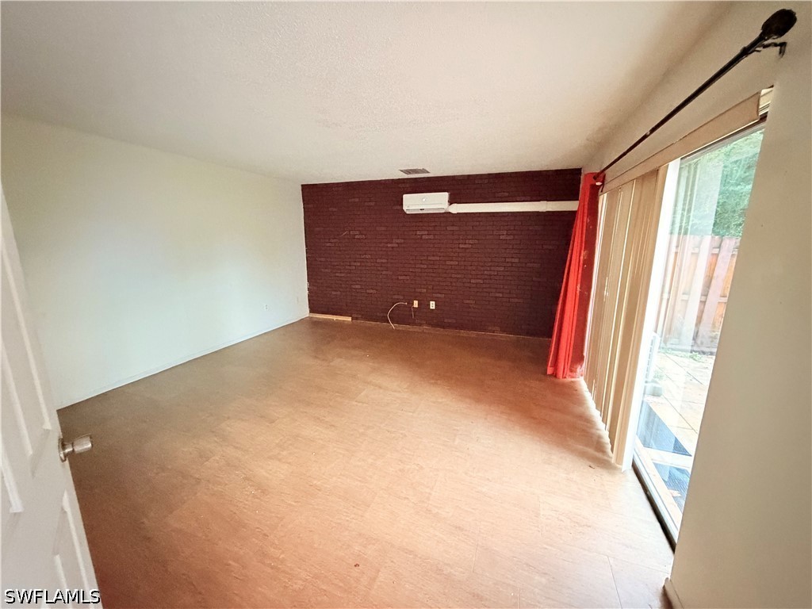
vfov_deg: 85.7
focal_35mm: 14
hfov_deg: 102.1
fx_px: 328
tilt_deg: -10.6
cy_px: 304
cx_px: 406
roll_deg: +0.5
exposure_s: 1/40
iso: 1250
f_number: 2.2
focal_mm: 2.22
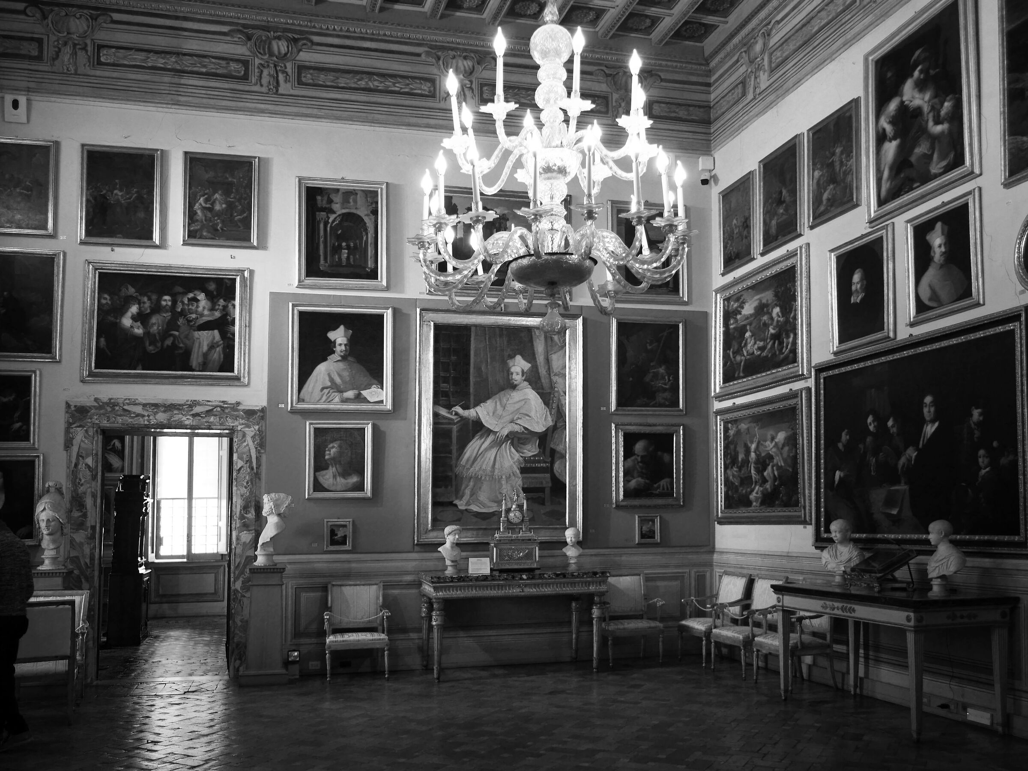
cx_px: 514
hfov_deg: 60.0
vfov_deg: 46.8
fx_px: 891
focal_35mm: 30
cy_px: 386
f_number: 1.7
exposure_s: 1/60
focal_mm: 15
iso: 200
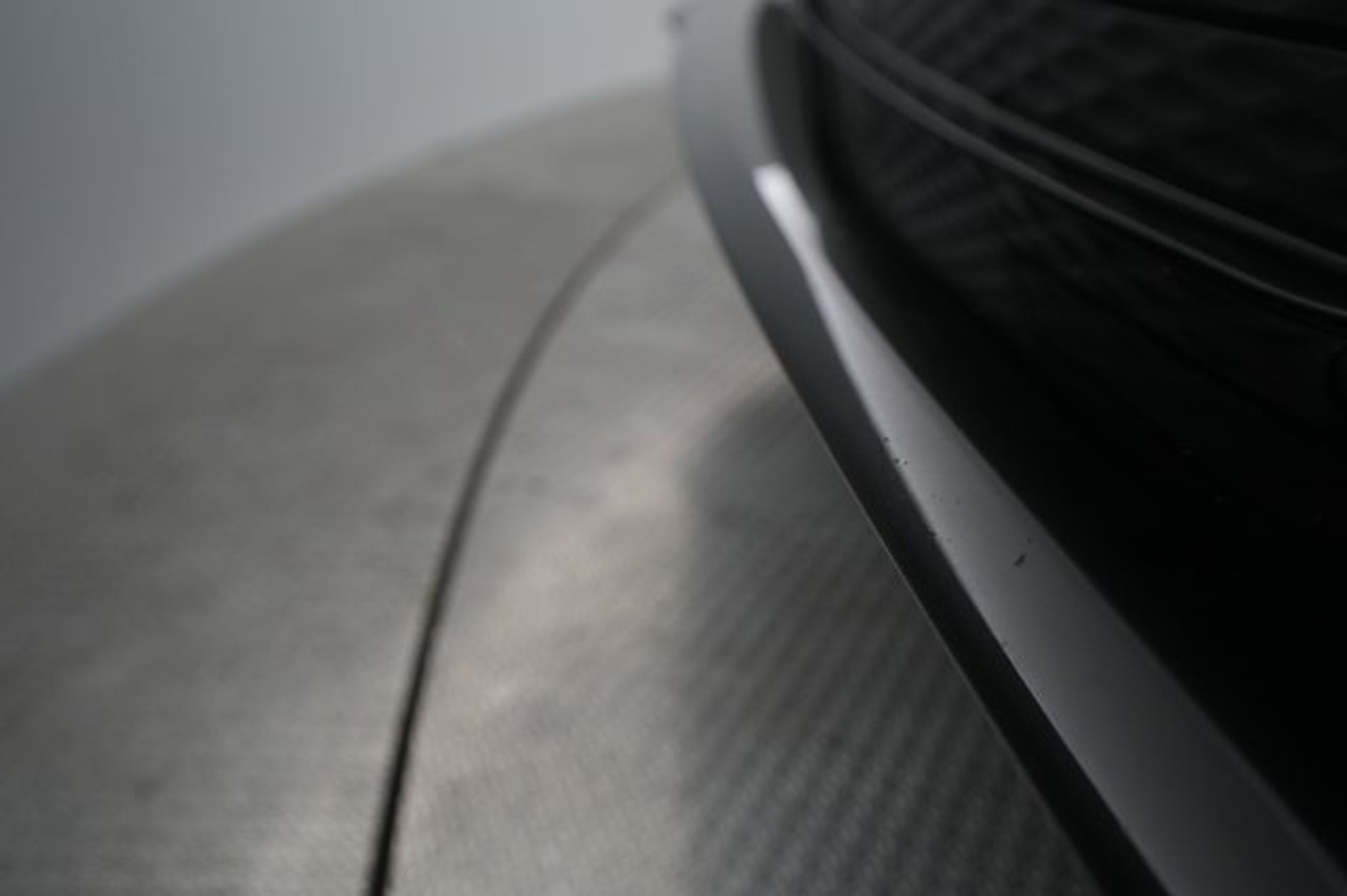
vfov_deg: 46.4
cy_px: 448
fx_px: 1047
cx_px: 674
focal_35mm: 28
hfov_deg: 65.5
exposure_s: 1/80
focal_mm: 28
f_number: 5.6
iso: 2000
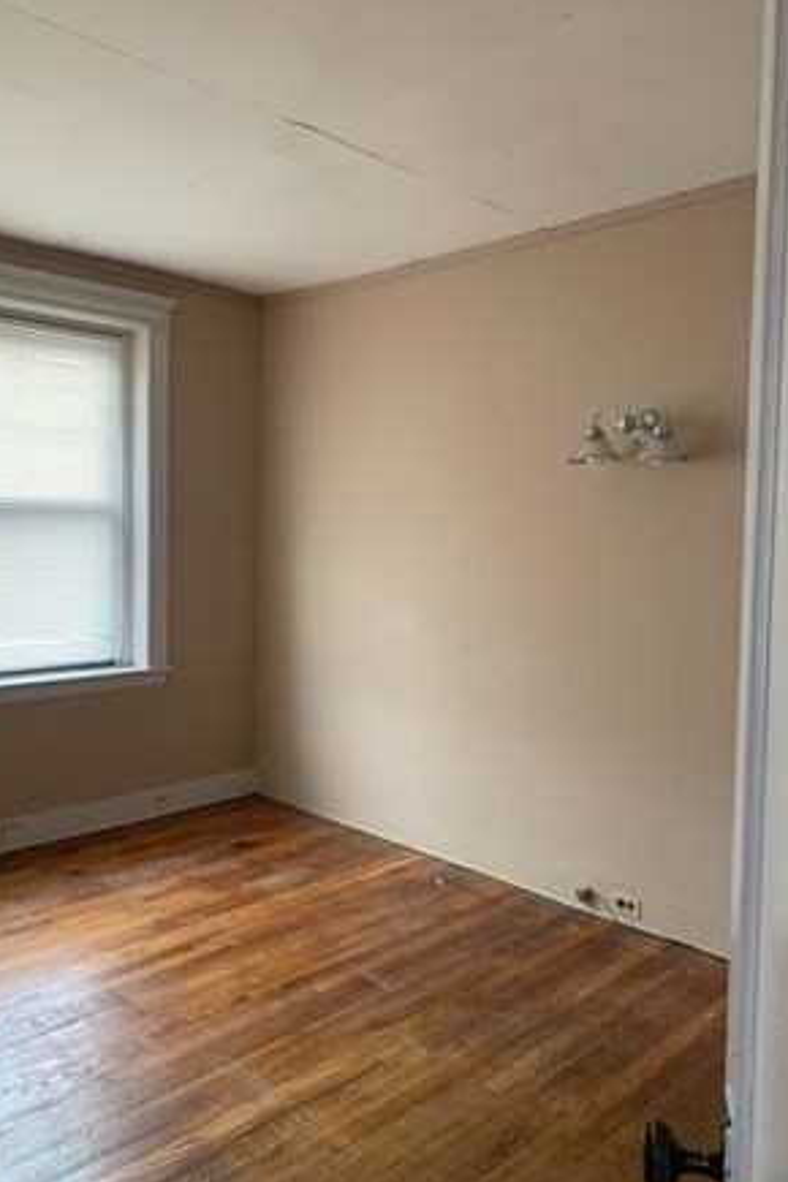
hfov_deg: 46.3
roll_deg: -1.3
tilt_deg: -3.0
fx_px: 919
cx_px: 342
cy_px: 603
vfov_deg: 65.5
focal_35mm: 28
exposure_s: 1/49
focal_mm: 4.25
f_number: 1.8
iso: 80
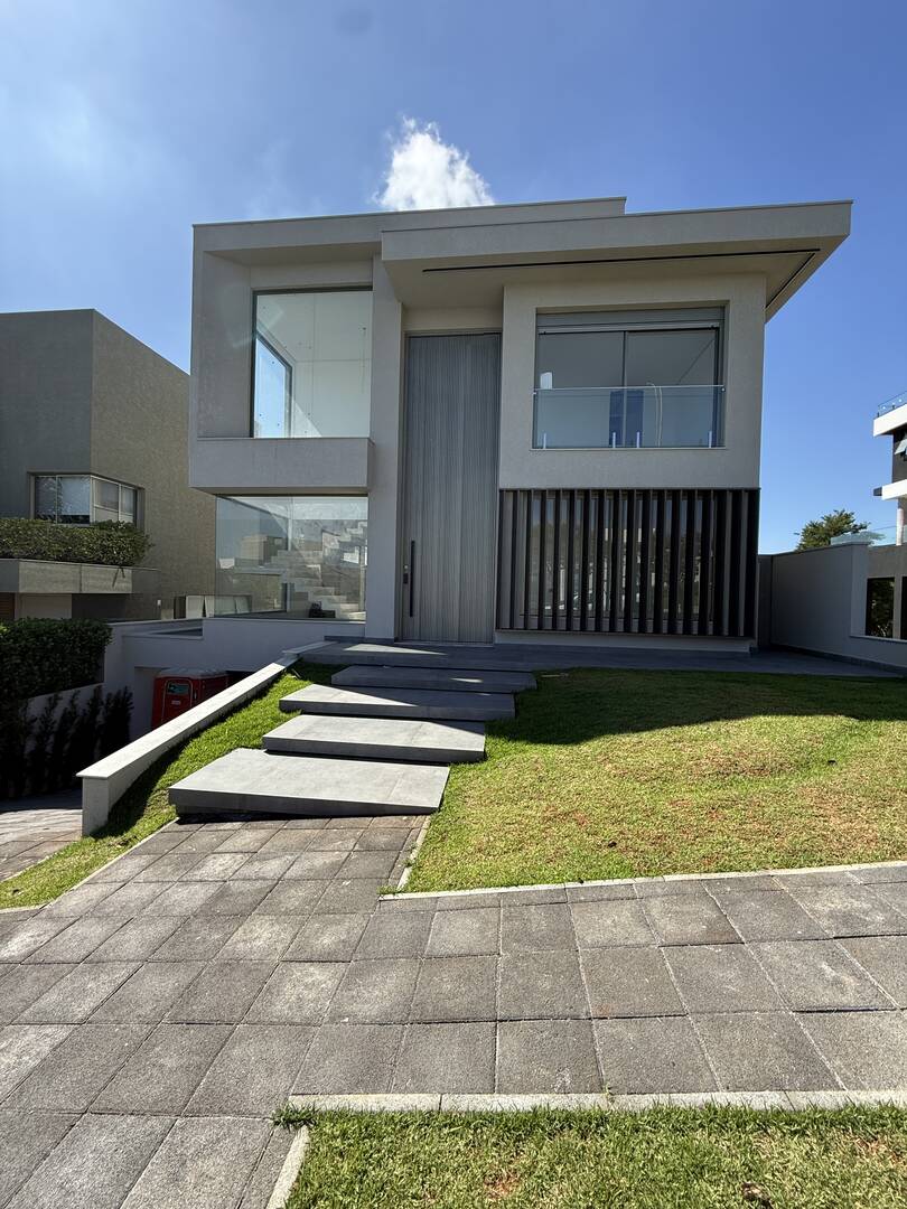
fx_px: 489
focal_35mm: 14
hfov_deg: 85.7
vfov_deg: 102.1
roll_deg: -2.0
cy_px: 604
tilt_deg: -0.1
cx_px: 454
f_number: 2.2
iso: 50
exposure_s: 1/1017
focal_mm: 2.22
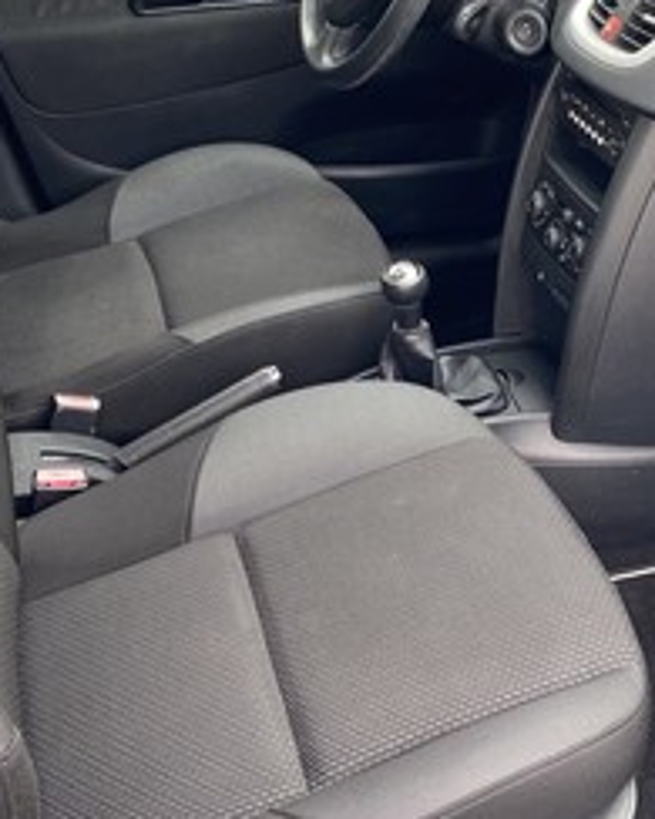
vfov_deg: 35.2
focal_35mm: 53
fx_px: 1285
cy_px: 310
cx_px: 517
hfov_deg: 28.0
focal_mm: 4.25
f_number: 1.8
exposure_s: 1/122
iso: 64
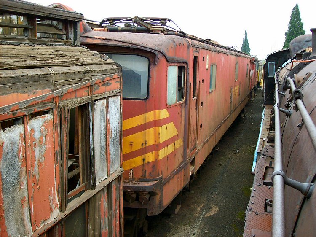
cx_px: 158
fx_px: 411
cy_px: 118
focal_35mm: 45
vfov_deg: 32.2
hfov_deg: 42.1
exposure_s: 1/148
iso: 80
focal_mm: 7.6
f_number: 3
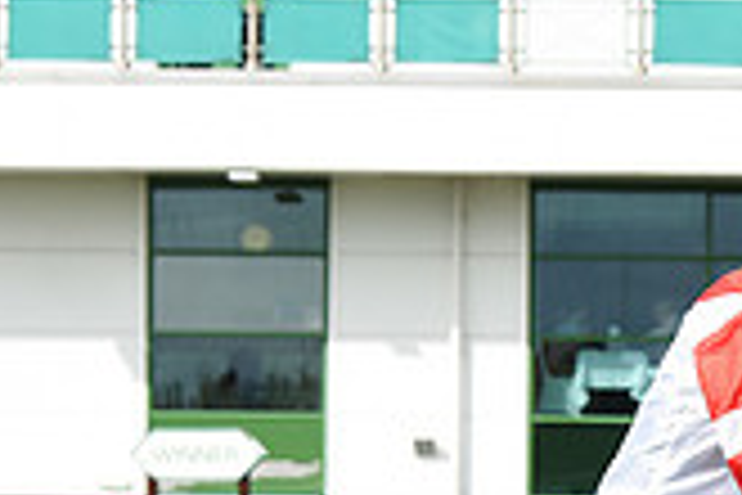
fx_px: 5070
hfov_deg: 8.3
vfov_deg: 5.5
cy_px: 848
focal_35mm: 246
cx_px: 859
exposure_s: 1/1600
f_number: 5.6
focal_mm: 70
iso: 400
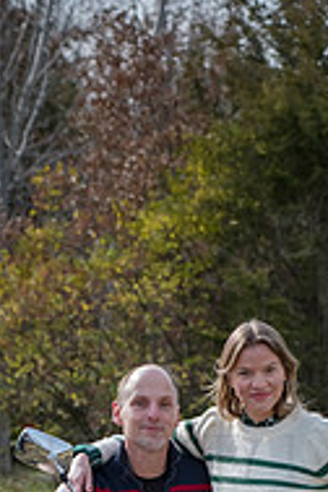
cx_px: 216
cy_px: 549
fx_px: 2596
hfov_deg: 7.2
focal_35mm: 190
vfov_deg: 10.7
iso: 400
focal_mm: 80
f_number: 5.6
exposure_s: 1/1000
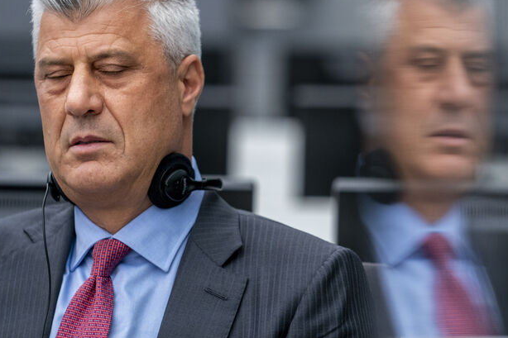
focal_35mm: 319
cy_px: 154
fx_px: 4500
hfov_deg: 6.5
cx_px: 302
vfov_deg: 4.3
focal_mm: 200
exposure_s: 1/500
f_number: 2.8
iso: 1600
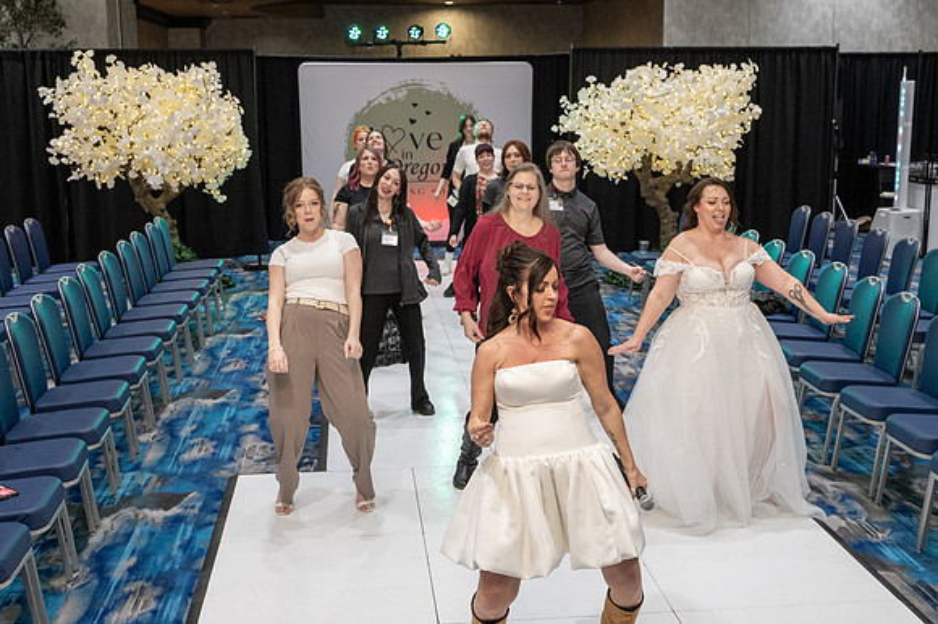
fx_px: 1094
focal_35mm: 42
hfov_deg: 46.4
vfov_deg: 31.9
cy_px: 312
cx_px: 469
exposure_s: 1/320
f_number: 4
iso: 2000
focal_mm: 28
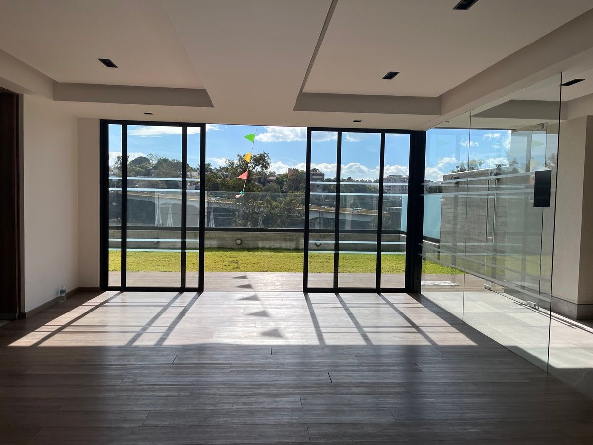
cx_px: 296
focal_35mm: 26
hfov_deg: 67.3
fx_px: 445
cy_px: 222
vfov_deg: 53.1
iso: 50
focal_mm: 5.1
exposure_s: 1/4310
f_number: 1.6
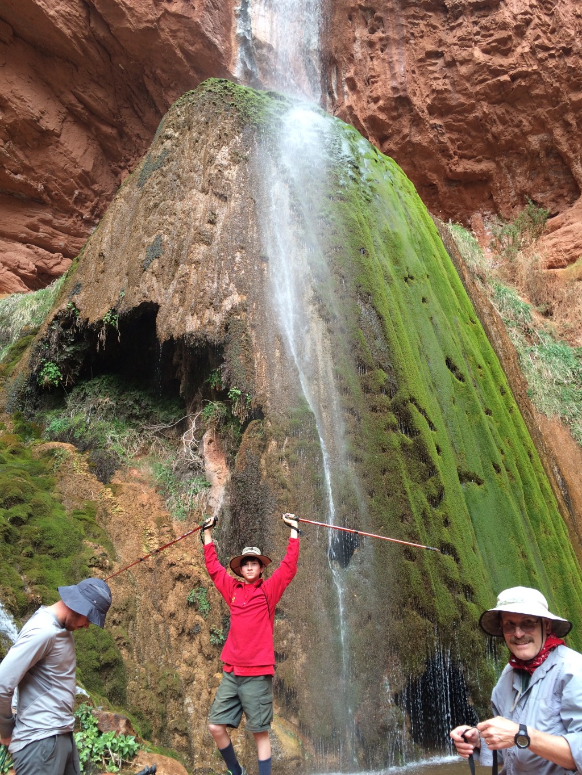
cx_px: 291
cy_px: 388
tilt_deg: +19.8
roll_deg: +1.1
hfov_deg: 48.2
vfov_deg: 61.7
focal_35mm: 29
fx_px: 650
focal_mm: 4.15
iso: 32
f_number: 2.2
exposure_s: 1/136
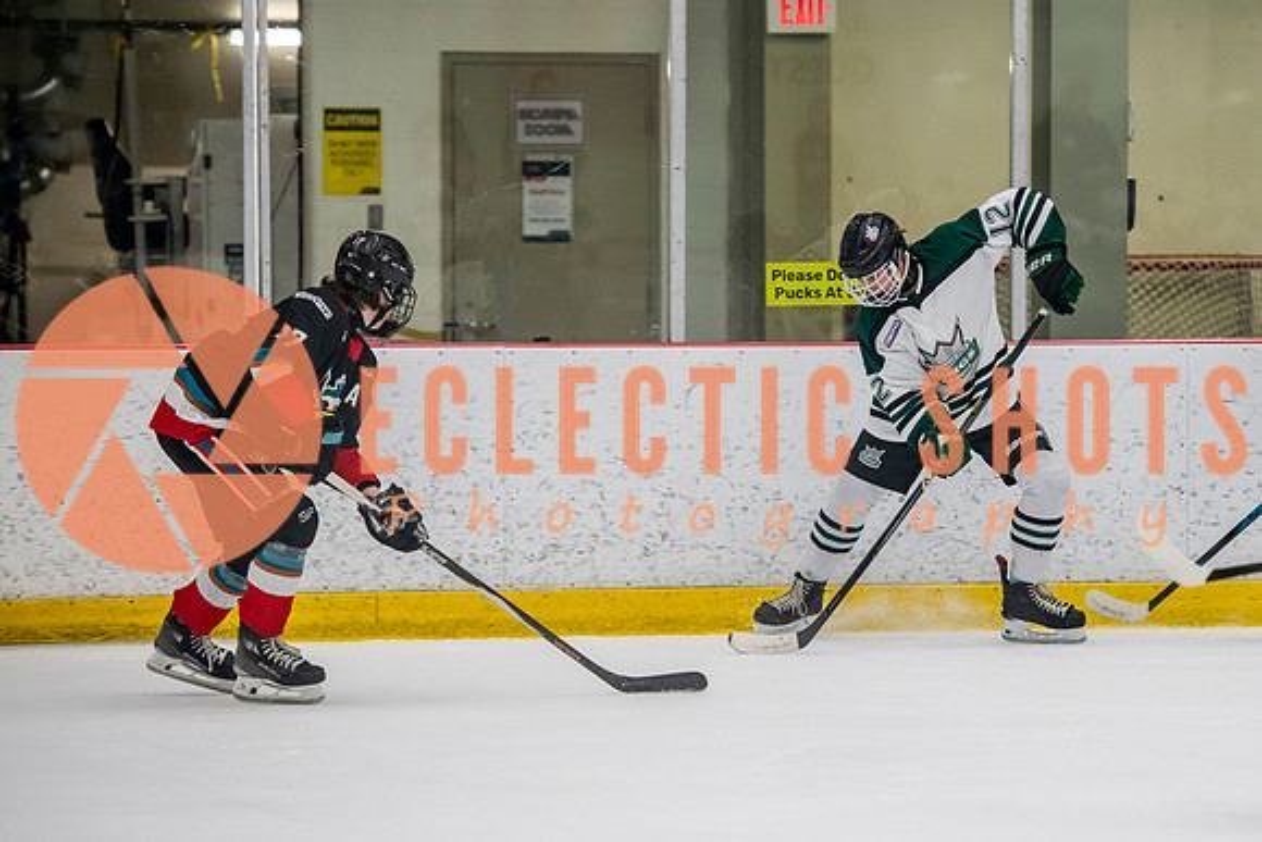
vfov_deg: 6.2
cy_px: 421
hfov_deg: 9.2
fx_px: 7800
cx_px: 906
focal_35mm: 222
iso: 2000
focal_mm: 155
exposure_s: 1/640
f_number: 3.2
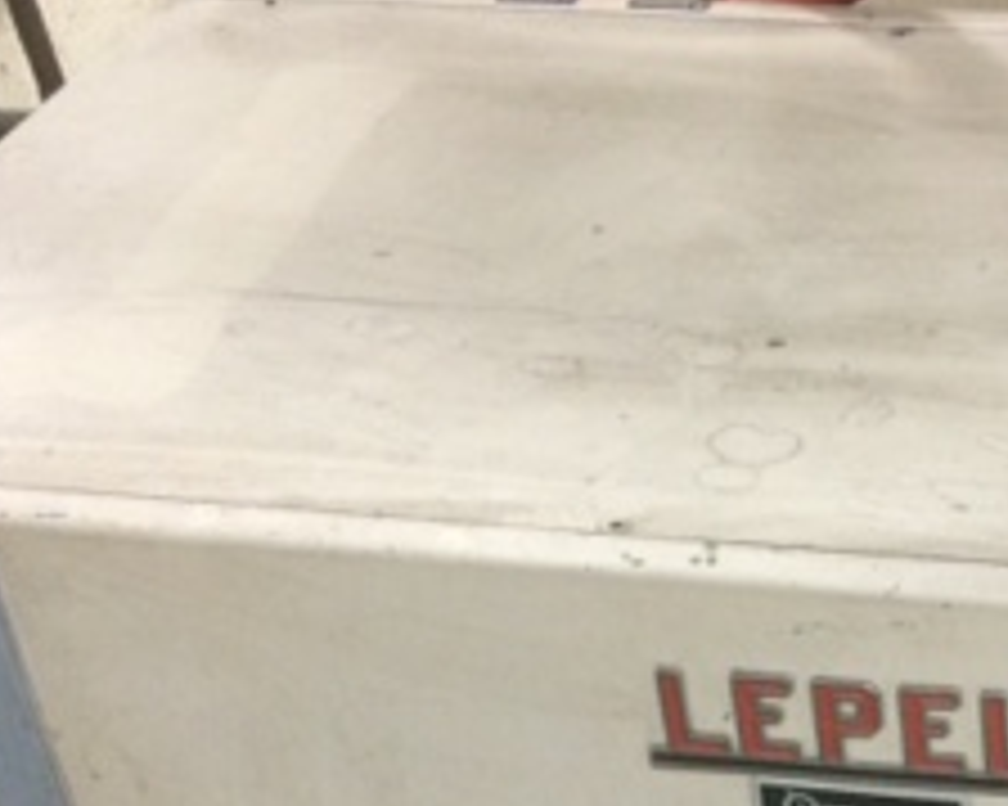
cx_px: 1012
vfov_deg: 17.9
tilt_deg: -41.9
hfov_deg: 22.6
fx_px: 2415
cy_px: 1004
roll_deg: +2.2
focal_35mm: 81
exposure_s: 1/30
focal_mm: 4.15
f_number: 2.2
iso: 200
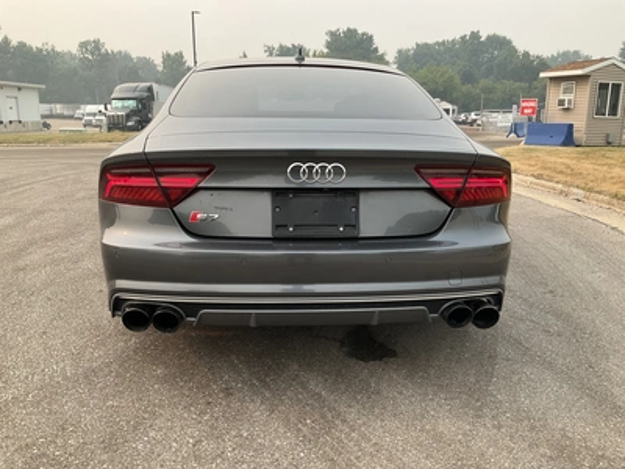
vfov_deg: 48.2
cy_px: 234
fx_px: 524
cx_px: 312
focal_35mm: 29
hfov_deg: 61.7
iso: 25
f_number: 1.8
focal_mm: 3
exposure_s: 1/642
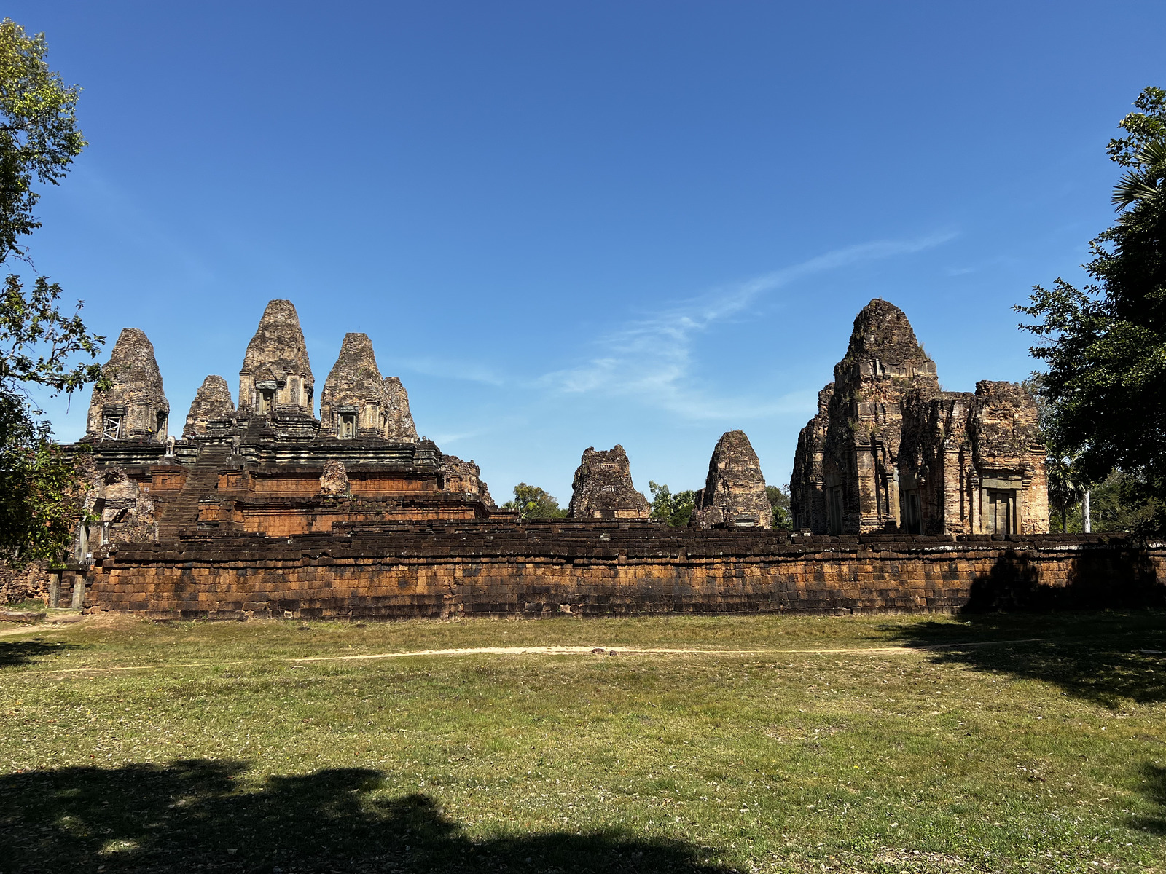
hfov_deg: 67.3
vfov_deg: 53.1
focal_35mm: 26
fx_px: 876
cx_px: 583
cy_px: 437
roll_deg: +1.1
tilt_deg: +7.8
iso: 50
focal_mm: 5.7
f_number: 1.5
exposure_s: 1/3704
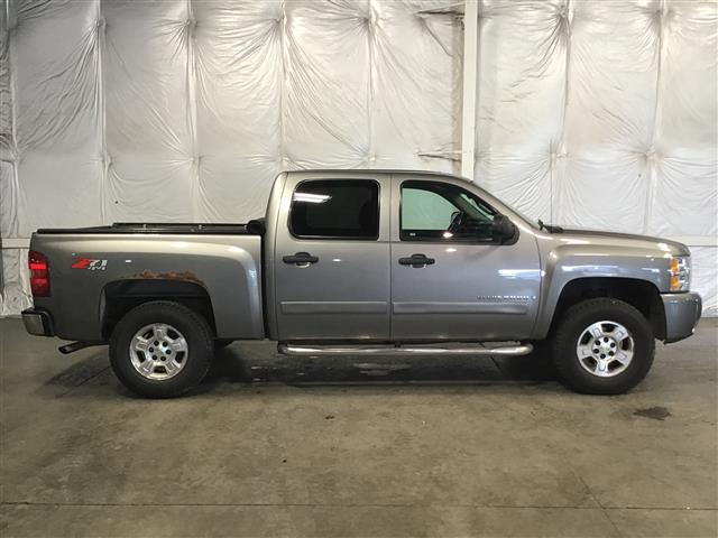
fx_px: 643
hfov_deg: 58.4
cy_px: 269
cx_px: 359
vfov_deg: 45.4
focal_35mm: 31
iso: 50
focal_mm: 3.3
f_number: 2.4
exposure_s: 1/30
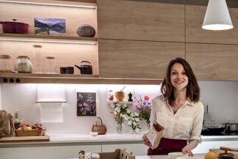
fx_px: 390
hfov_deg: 32.5
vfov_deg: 22.1
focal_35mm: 59
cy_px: 160
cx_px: 206
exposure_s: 1/393
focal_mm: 6.81
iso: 304
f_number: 1.85
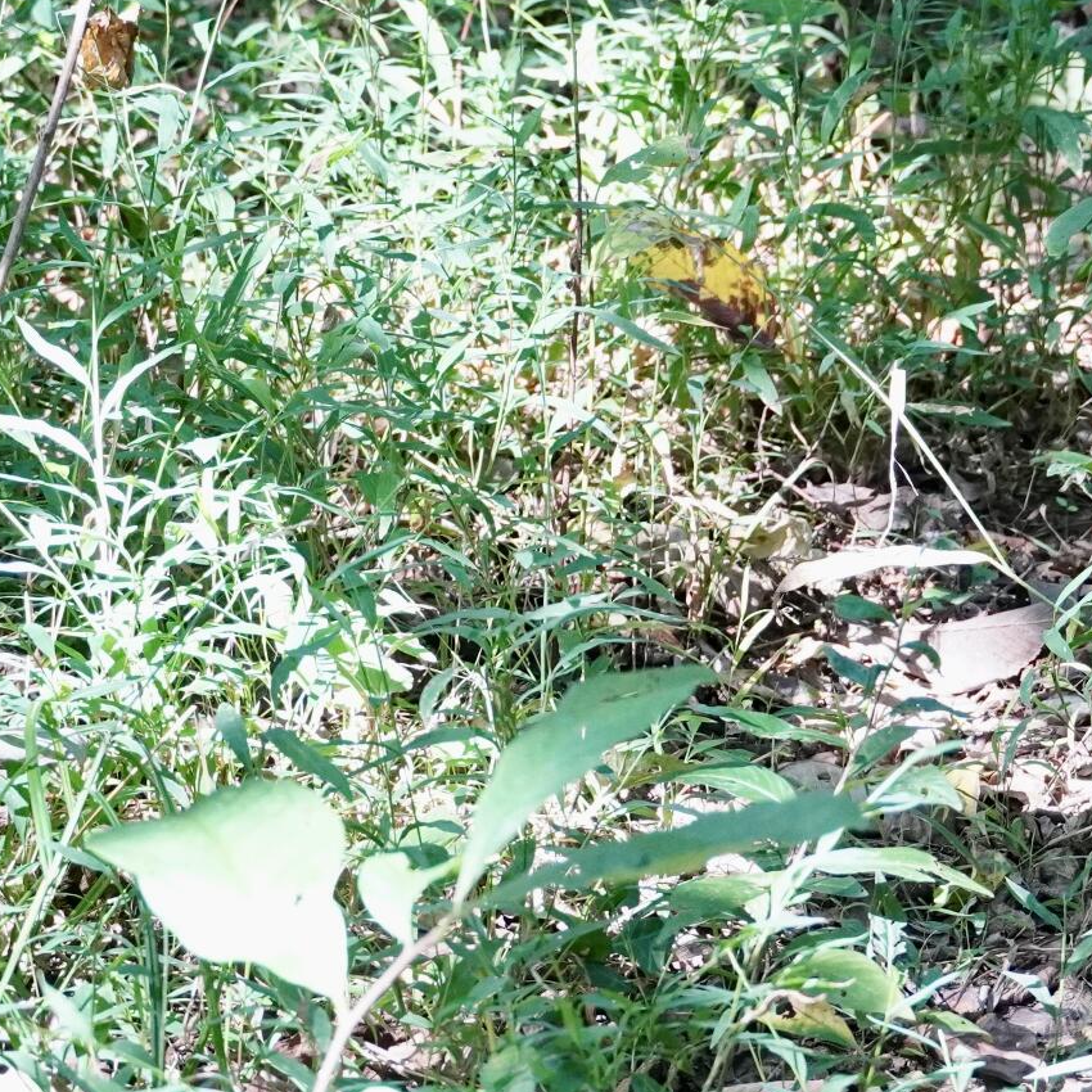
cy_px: 617
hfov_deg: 8.4
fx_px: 7227
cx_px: 1639
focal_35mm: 202
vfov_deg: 8.6
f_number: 5
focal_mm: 45
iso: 2000
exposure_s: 1/160
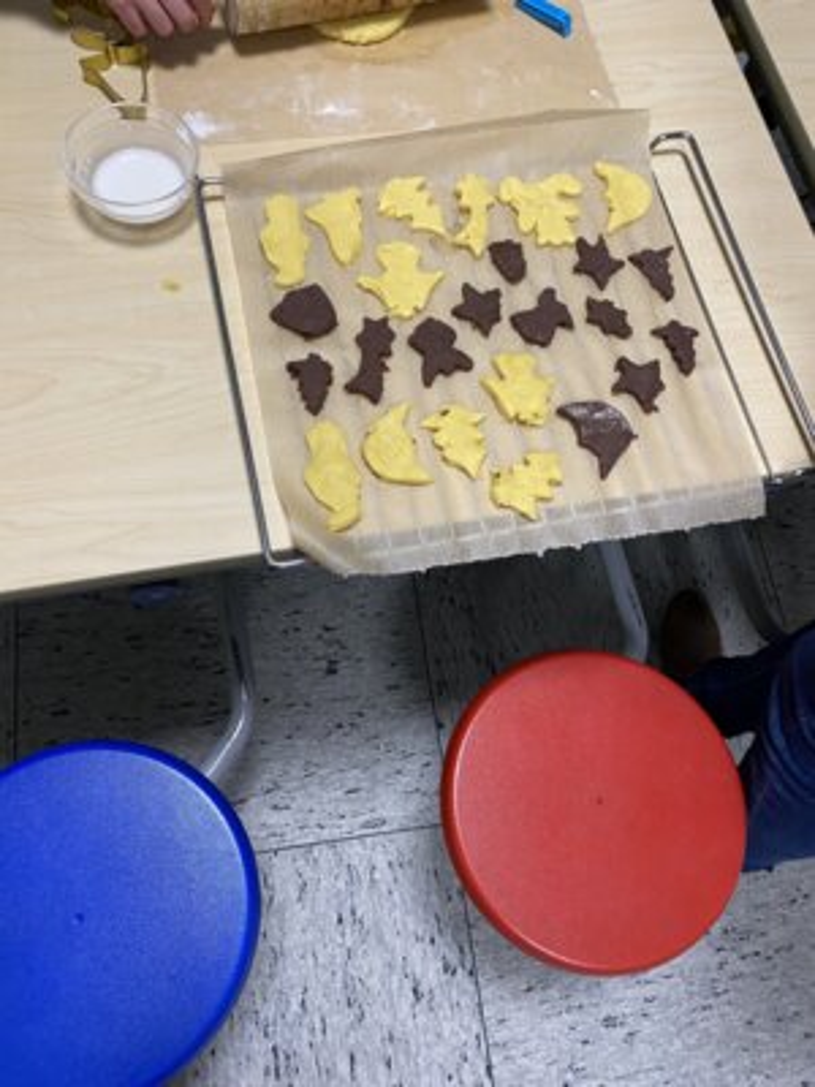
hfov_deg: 53.1
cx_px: 408
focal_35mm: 26
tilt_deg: -70.5
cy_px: 544
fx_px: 816
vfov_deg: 67.3
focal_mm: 4.25
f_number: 1.8
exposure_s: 1/50
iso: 125
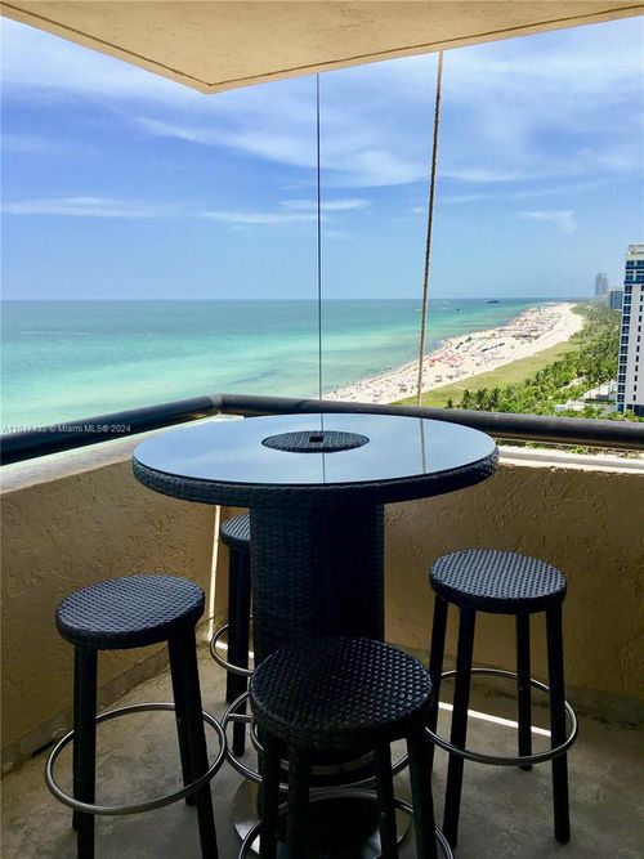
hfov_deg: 48.2
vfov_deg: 61.7
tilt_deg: -7.7
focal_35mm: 29
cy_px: 430
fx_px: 720
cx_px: 322
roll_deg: +0.5
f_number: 2.2
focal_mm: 4.15
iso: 25
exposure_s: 1/1399
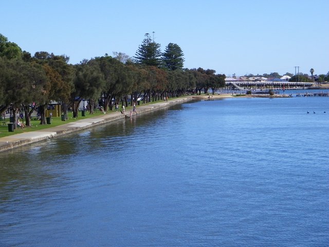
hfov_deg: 18.5
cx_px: 164
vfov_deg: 14.0
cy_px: 124
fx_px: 1007
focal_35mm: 106
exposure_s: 1/200
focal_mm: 19
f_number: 9.4
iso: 100
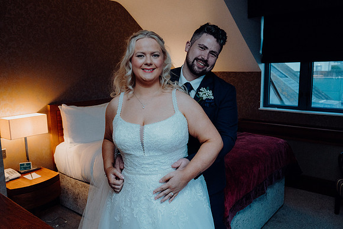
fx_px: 295
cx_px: 172
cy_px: 114
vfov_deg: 42.3
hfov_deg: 60.3
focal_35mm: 31
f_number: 5
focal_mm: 31
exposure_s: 1/160
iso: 2500
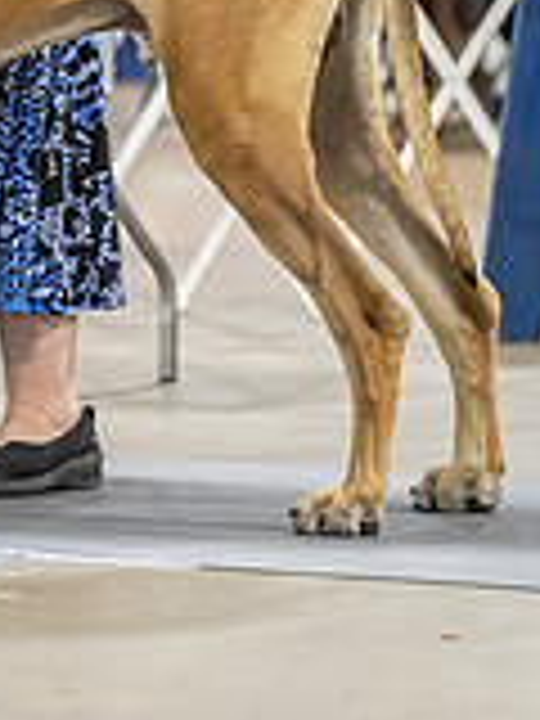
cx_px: -198
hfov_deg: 2.7
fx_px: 11315
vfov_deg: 3.6
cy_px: -97
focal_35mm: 544
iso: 2500
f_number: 2.8
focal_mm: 156
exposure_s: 1/160
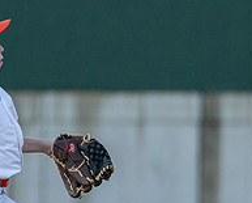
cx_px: -29
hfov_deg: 2.2
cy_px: 101
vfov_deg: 1.7
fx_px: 6648
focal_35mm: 890
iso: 400
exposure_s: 1/2500
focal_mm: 200
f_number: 2.8
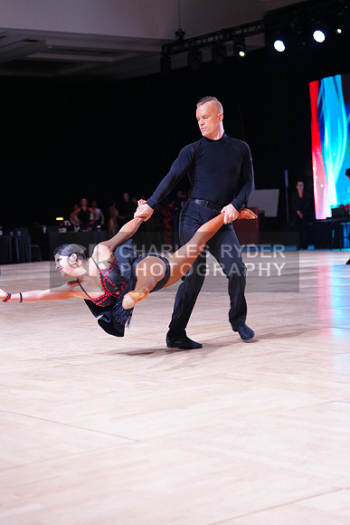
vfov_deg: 28.8
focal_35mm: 70
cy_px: 262
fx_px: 1020
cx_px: 175
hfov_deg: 19.5
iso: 1600
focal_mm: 70
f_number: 2.8
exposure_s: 1/400
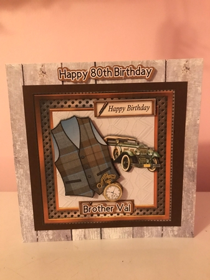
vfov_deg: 63.5
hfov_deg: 49.7
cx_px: 105
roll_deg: +1.8
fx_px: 227
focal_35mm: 28
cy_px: 140
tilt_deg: -9.0
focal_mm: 3.99
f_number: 1.8
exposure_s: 1/5
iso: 80
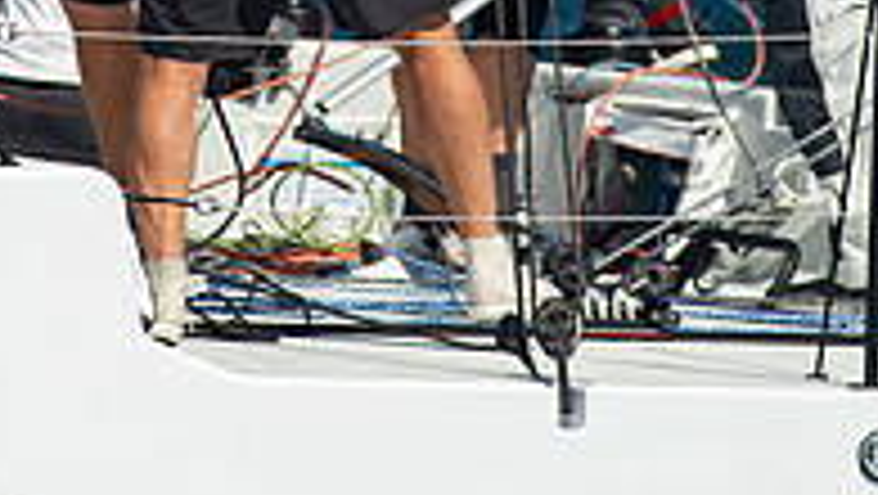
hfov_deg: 3.0
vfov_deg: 1.7
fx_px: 16914
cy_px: -148
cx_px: 144
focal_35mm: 726
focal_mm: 200
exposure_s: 1/5000
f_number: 4
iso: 320
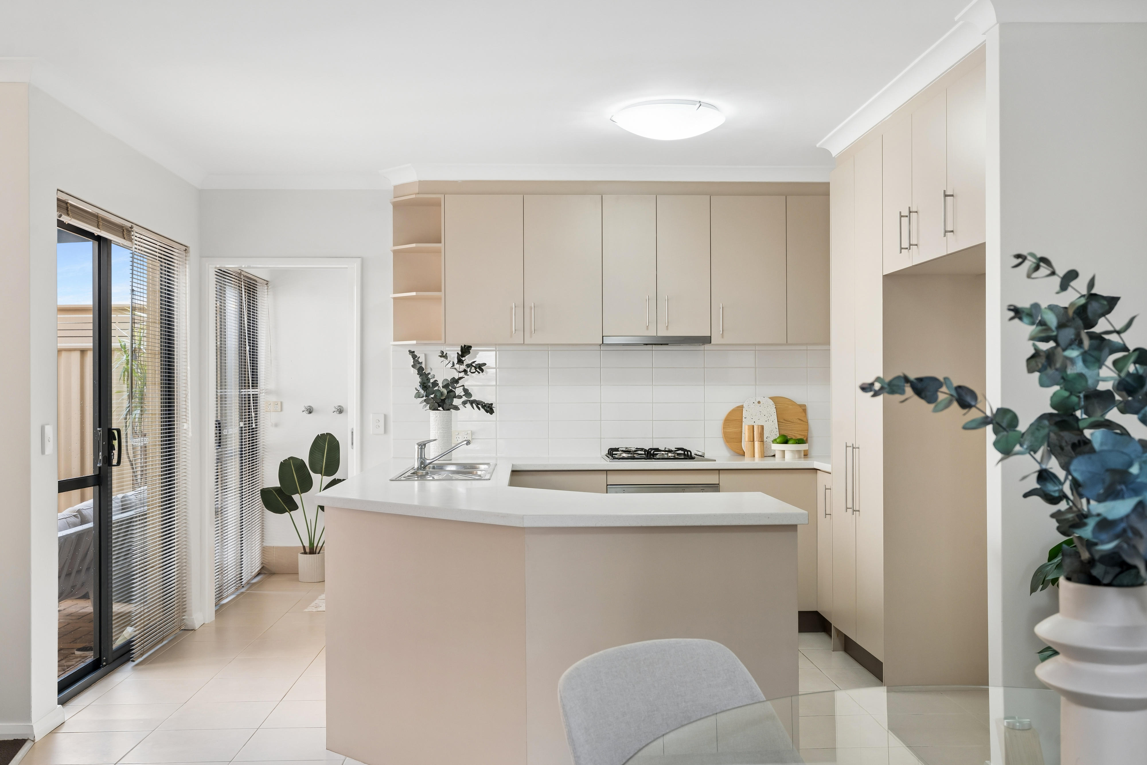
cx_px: 574
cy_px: 382
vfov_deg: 37.9
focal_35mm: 35
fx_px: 1115
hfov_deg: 54.4
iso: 800
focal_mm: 35
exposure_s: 1/30
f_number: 8
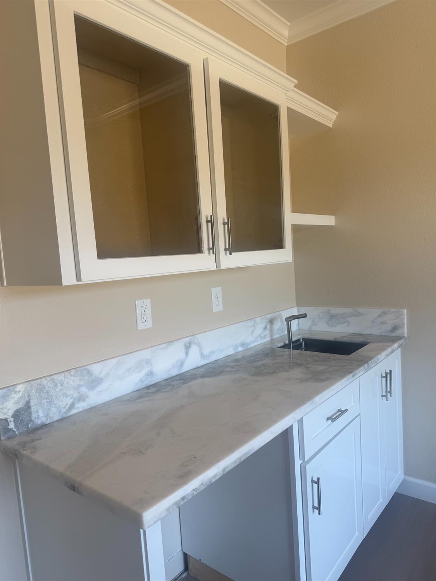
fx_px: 403
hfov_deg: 56.8
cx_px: 218
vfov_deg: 71.6
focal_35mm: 24
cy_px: 290
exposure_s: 1/120
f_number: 1.78
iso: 100
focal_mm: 6.76
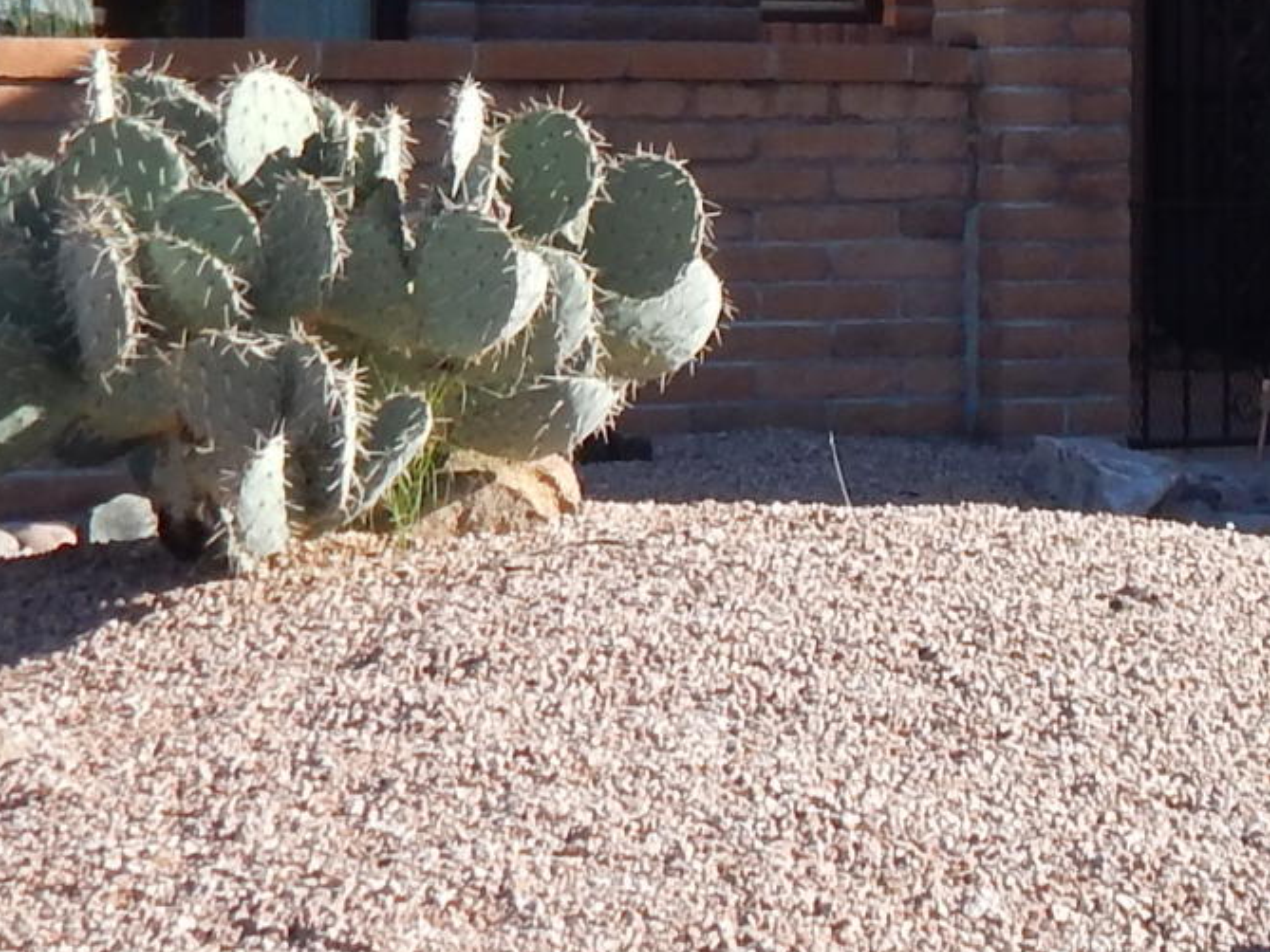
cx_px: 1652
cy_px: -91
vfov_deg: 10.5
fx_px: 5101
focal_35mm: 139
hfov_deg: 13.7
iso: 125
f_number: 3.2
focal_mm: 5.6
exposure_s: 1/800
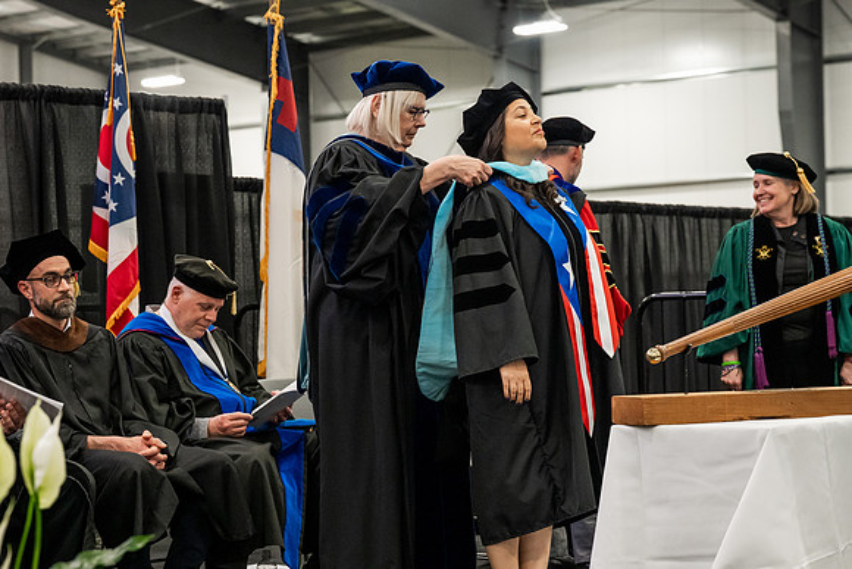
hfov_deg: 24.8
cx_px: 426
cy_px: 284
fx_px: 1941
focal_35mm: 82
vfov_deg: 16.7
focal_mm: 82
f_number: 5
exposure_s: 1/250
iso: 6400
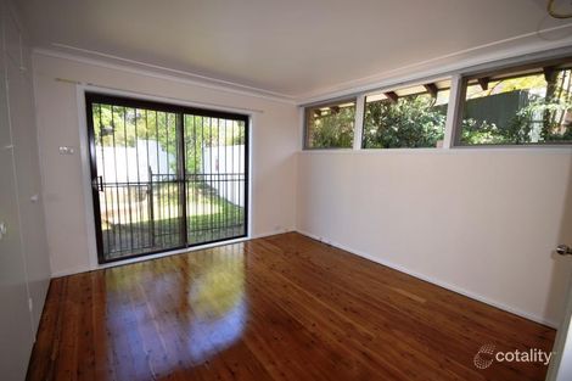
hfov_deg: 100.4
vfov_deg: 77.3
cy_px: 190
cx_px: 286
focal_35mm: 15
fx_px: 238
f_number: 5.6
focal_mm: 10
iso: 320
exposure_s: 1/125
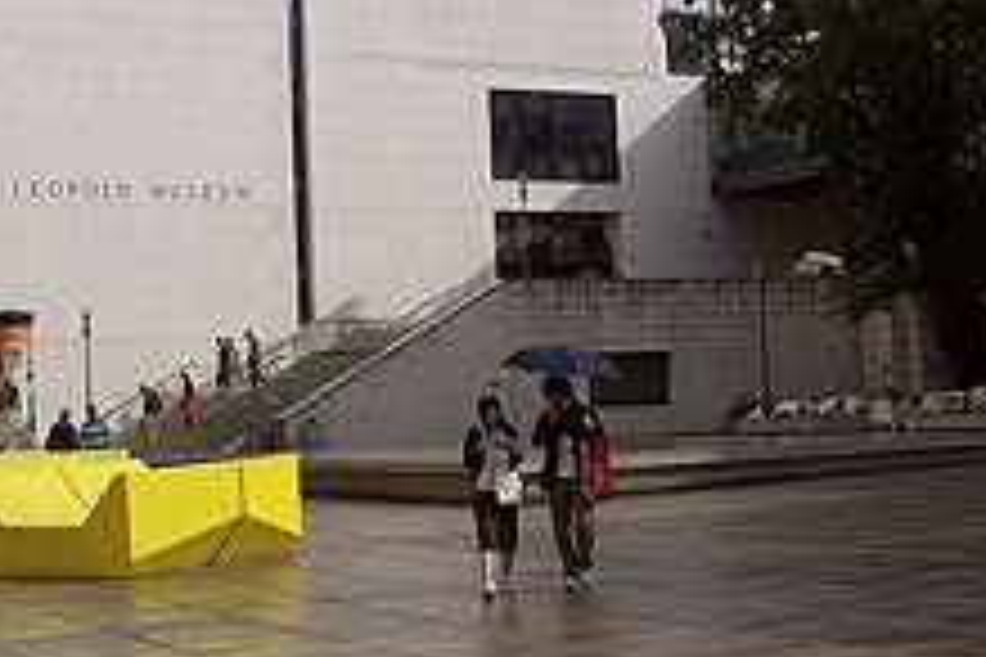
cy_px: 104
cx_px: 356
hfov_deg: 26.2
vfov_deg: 17.5
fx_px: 2109
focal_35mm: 77
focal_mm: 6
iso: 80
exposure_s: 1/741
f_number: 4.8
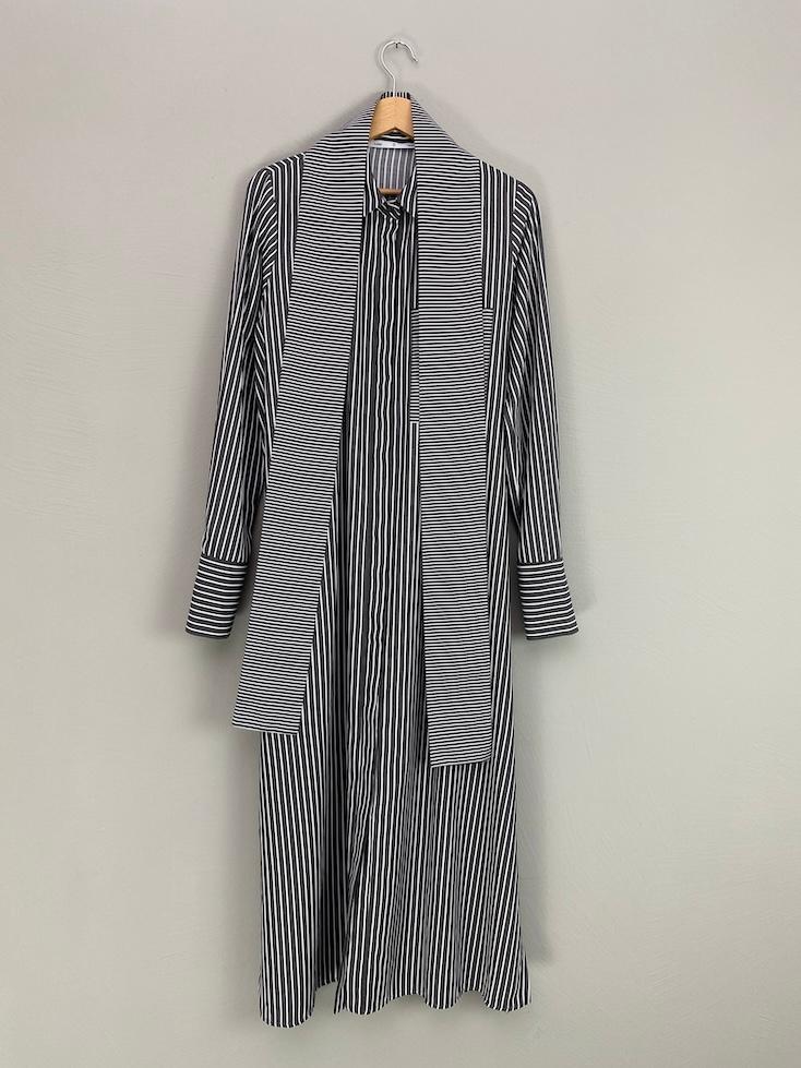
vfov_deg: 67.3
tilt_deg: -3.2
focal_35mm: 26
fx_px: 802
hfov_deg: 53.1
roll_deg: -2.1
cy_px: 534
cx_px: 400
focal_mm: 4.25
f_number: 1.8
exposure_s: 1/100
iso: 80
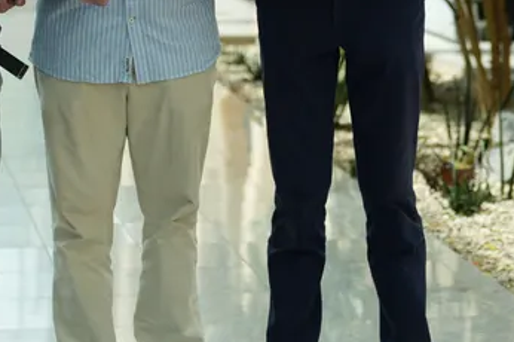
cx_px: 276
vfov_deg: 5.6
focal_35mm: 243
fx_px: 3466
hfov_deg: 8.5
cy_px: -74
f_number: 2.8
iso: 400
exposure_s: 1/1600
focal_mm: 70
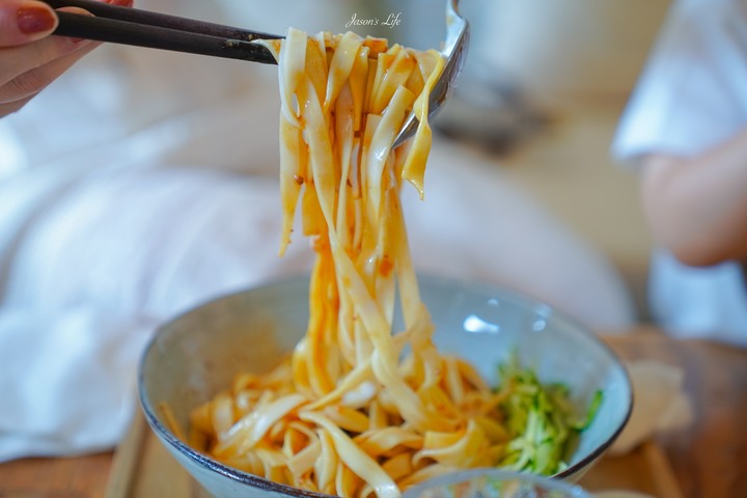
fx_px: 1452
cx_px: 374
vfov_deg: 19.5
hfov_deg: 28.8
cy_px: 249
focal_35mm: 70
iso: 500
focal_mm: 70
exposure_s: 1/80
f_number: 2.8
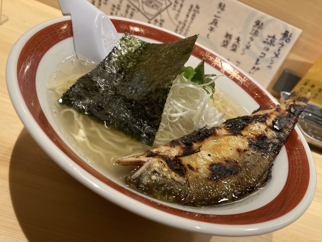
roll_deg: -26.0
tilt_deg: -33.5
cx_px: 161
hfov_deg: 63.4
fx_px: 260
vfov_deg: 49.7
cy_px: 121
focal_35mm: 28
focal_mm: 3.99
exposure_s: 1/50
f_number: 1.8
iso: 125
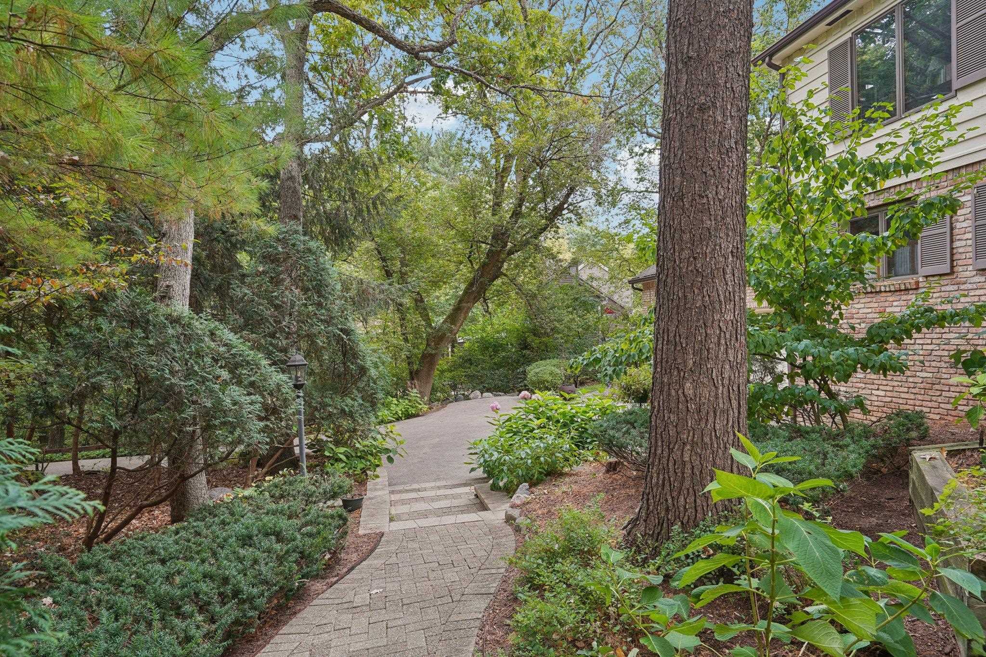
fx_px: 493
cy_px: 328
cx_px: 493
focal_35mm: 18
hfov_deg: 90.0
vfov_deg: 67.4
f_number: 8
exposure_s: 1/6
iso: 100
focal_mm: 18
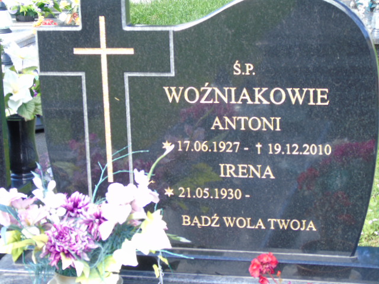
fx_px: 1029
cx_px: 190
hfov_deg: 20.9
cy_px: 142
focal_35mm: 94
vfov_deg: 15.7
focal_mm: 17
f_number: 4.3
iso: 80
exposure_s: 1/40
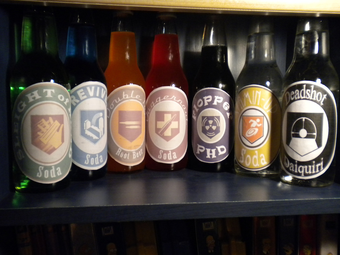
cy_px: 128
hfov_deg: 52.6
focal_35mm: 35
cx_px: 170
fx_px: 344
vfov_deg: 40.7
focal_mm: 6.3
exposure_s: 1/32.4
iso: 400
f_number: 3.1
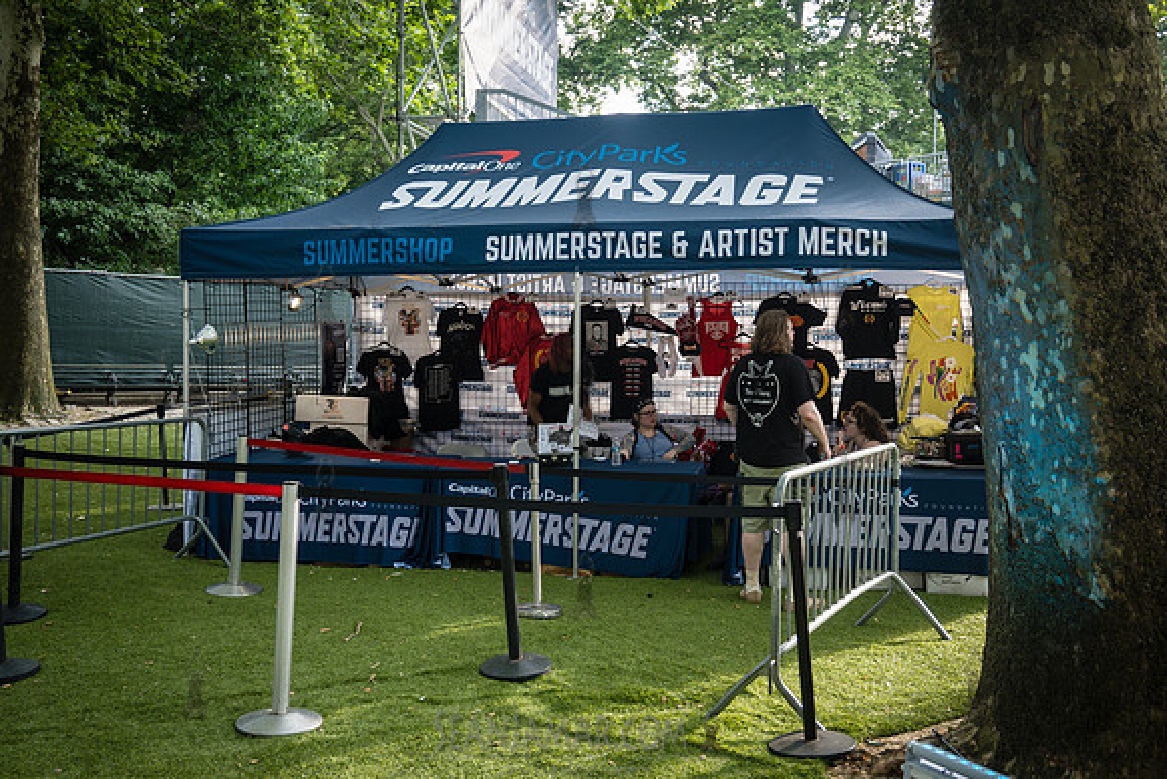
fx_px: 1094
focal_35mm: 34
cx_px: 584
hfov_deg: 56.1
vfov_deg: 39.2
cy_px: 390
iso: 100
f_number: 4
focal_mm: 22.5
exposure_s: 1/40
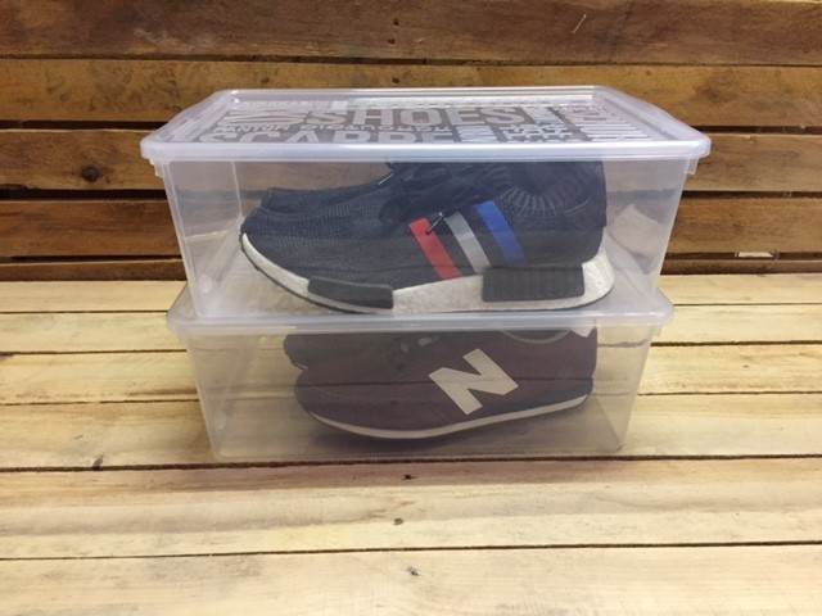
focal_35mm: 29
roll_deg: +0.5
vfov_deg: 48.2
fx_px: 689
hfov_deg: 61.7
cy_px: 308
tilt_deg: -25.4
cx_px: 411
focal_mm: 4.15
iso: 320
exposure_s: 1/17
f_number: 2.2
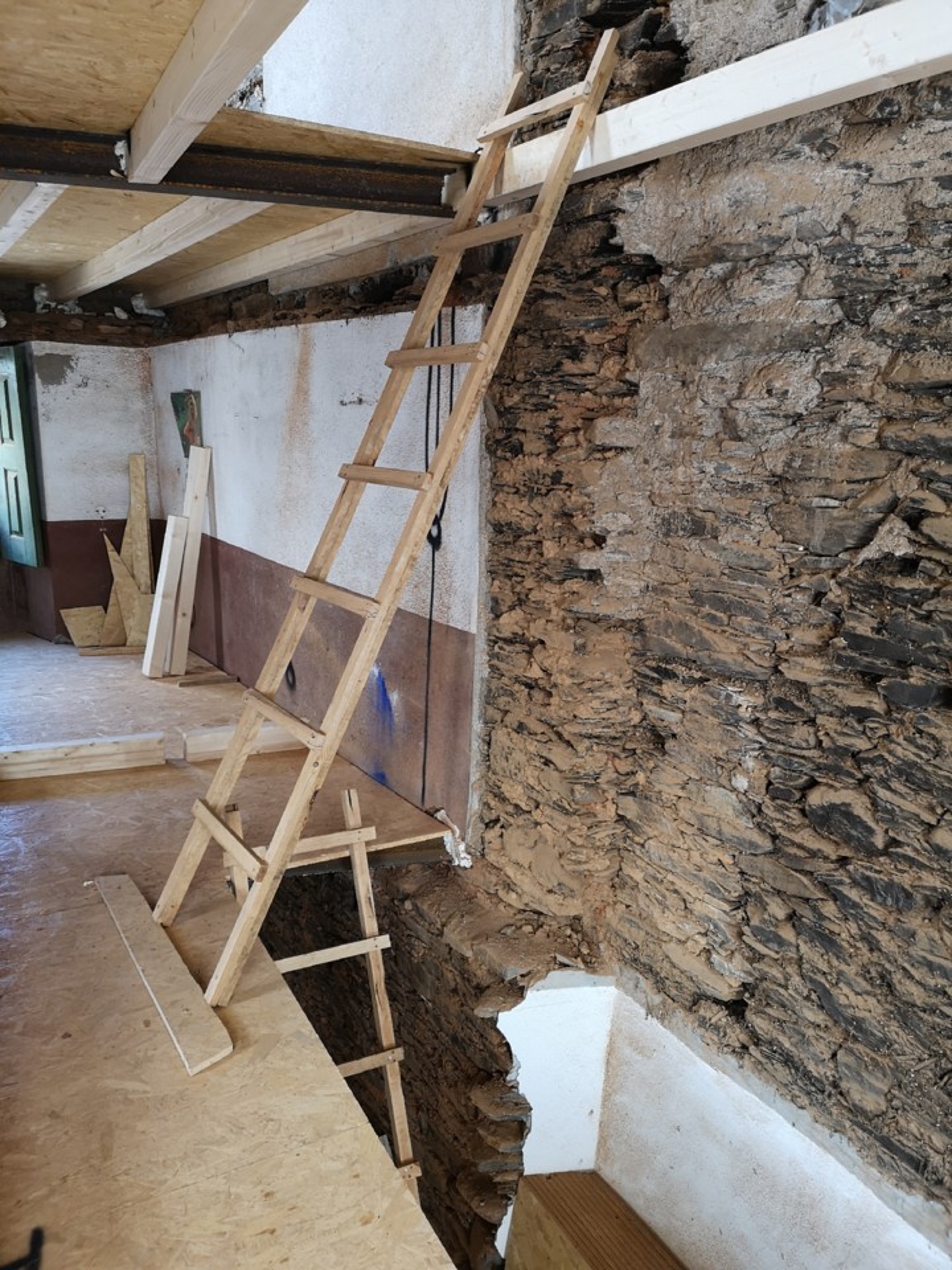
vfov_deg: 65.3
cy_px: 635
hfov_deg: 51.4
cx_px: 476
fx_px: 990
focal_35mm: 27
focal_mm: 3.95
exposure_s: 1/50
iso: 160
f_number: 1.8
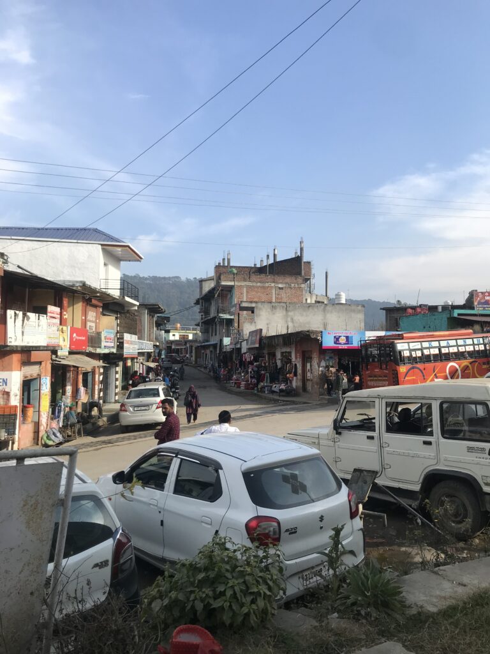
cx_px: 245
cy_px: 327
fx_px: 528
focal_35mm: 28
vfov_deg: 63.4
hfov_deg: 49.7
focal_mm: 3.99
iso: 20
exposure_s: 1/1742
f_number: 1.8
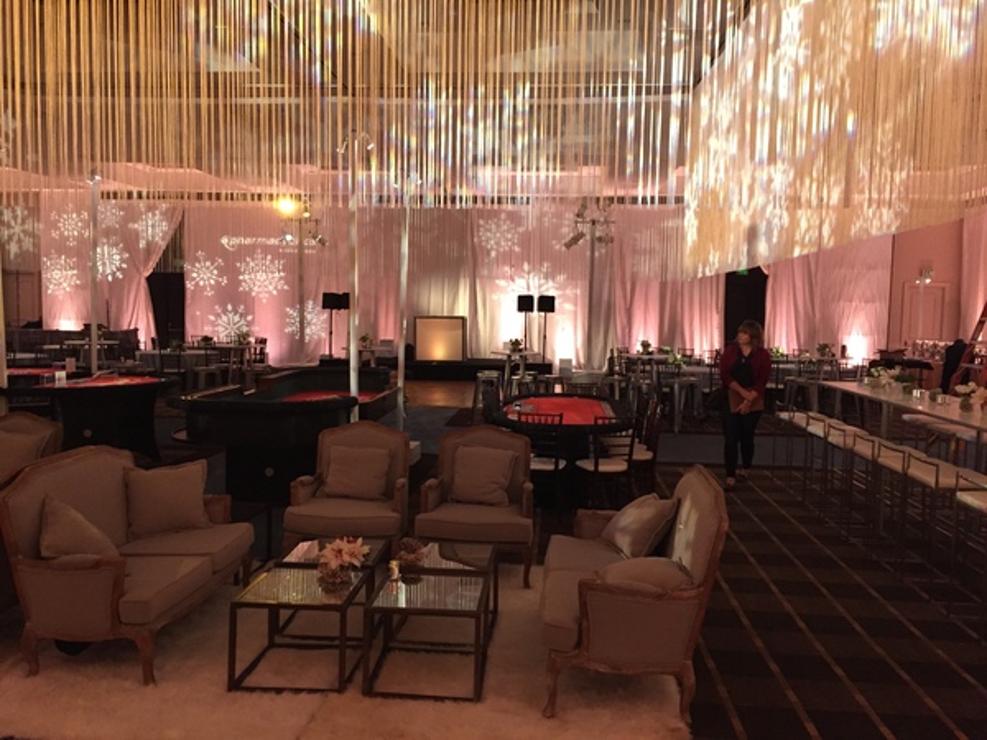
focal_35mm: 29
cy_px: 370
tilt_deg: -5.0
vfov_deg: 48.2
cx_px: 494
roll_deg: -0.8
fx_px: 827
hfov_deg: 61.7
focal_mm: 4.15
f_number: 2.2
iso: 200
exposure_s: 1/30
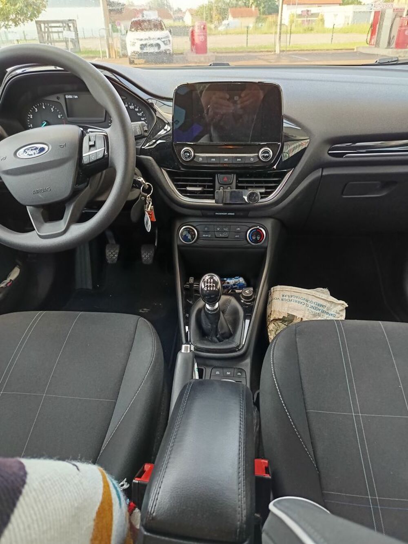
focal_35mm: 24
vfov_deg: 71.6
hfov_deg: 56.8
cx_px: 204
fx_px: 377
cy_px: 272
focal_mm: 5.31
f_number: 1.7
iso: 337
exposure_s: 1/50
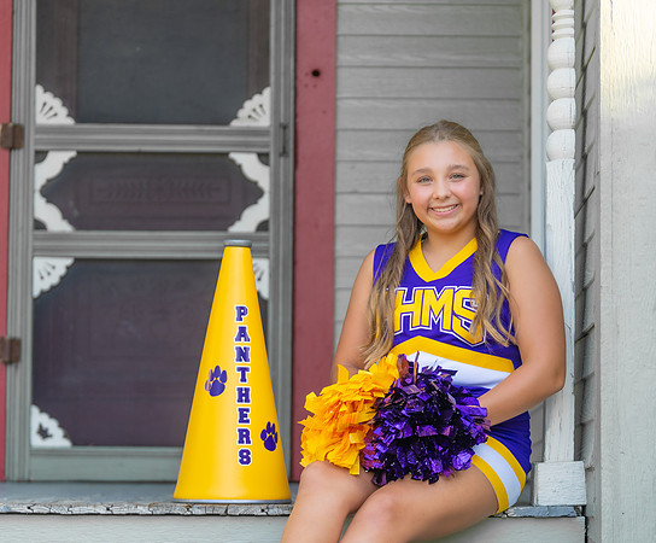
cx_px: 432
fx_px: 2411
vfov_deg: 12.8
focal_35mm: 123
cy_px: 301
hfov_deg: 15.5
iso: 160
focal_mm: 92
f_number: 2.8
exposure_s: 1/320
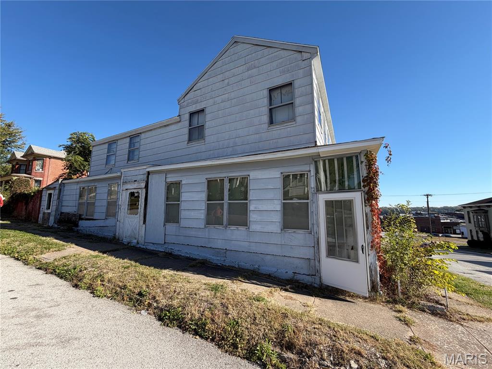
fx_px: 199
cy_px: 184
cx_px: 246
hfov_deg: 102.1
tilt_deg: +8.0
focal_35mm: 14
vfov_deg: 85.7
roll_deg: +0.1
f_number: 2.2
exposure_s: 1/770
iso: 32
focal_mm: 2.22
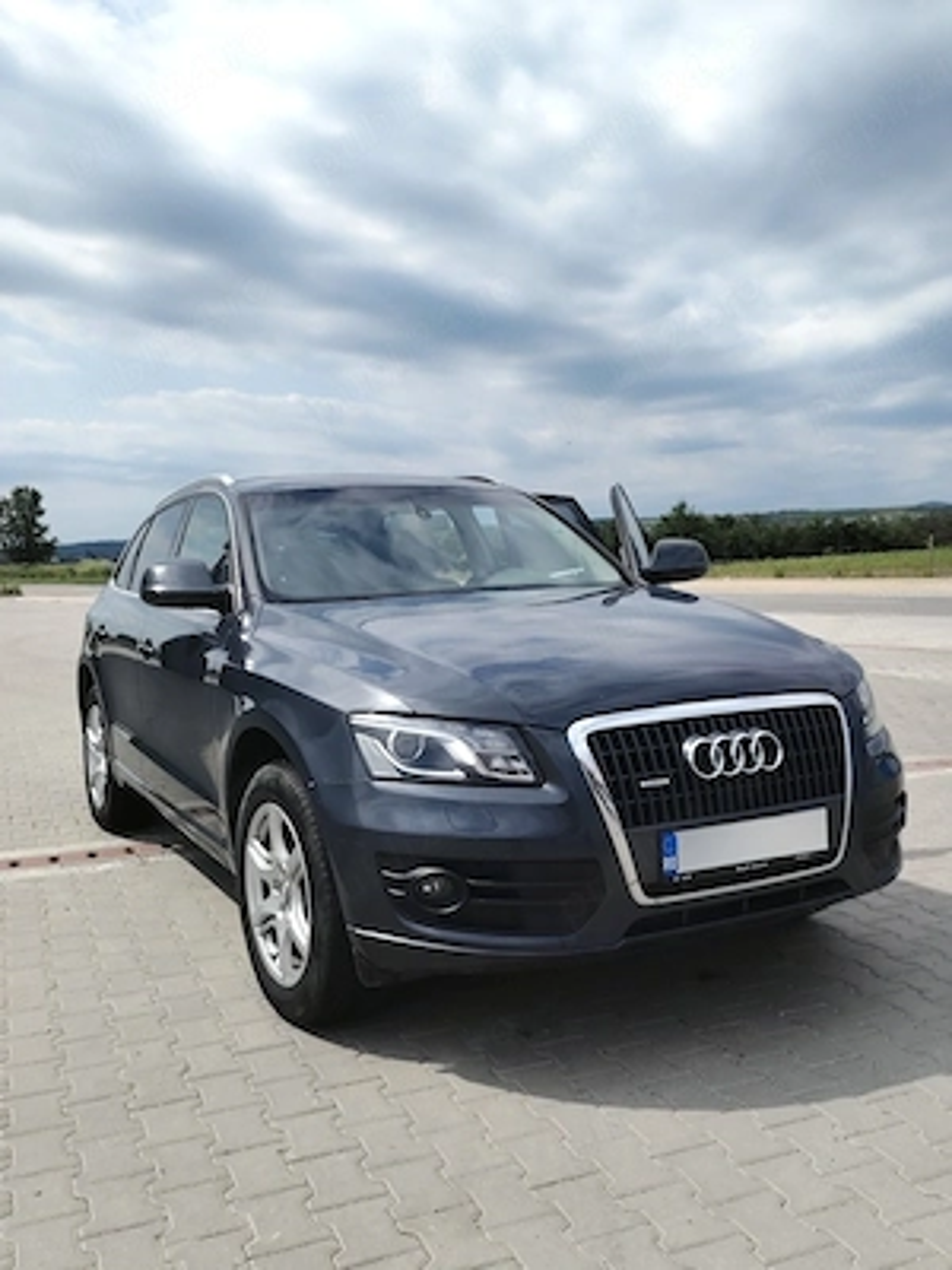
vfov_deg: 56.8
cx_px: 476
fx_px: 1173
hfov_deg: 44.2
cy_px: 635
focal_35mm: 32
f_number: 1.75
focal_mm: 5.25
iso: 100
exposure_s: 1/1111
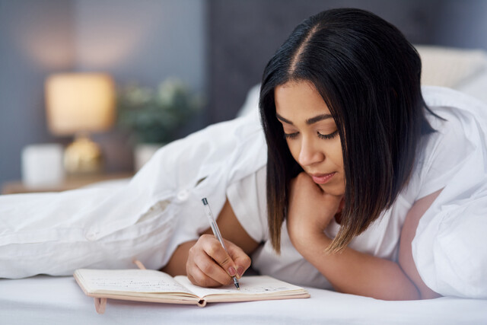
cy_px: 162
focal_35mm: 85
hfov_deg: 23.9
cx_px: 244
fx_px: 1150
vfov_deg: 16.1
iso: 160
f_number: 2.2
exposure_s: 1/320
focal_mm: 85
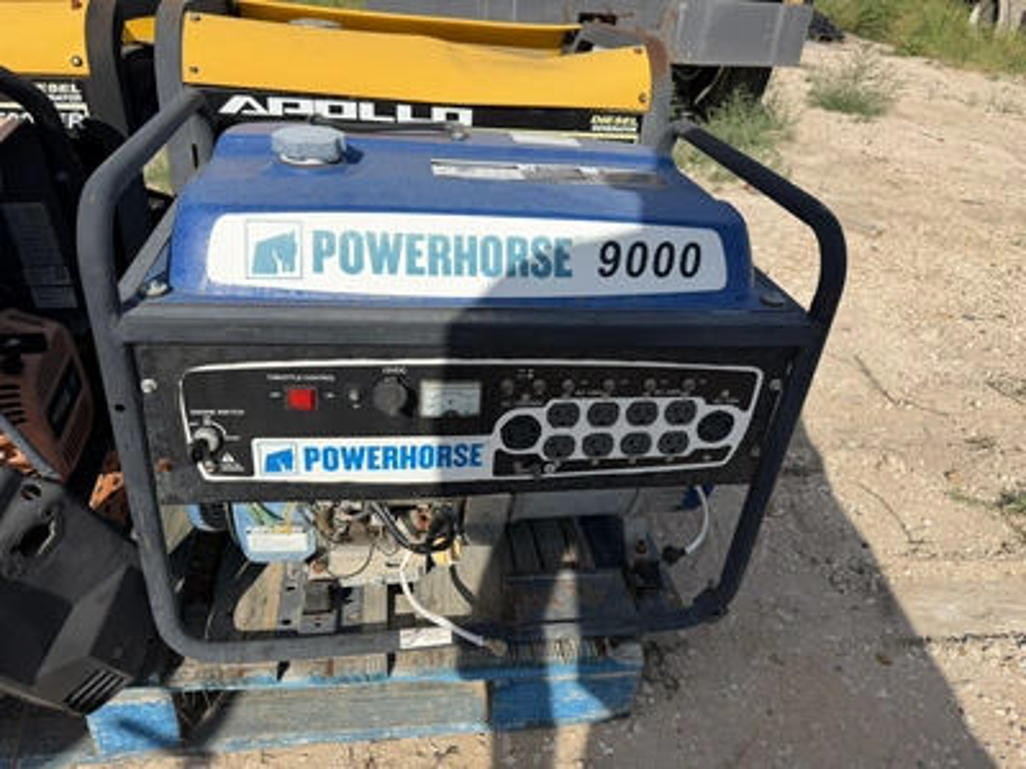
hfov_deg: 71.6
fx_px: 711
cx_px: 513
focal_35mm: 24
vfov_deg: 56.8
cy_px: 384
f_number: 1.78
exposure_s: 1/5714
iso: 80
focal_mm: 6.76
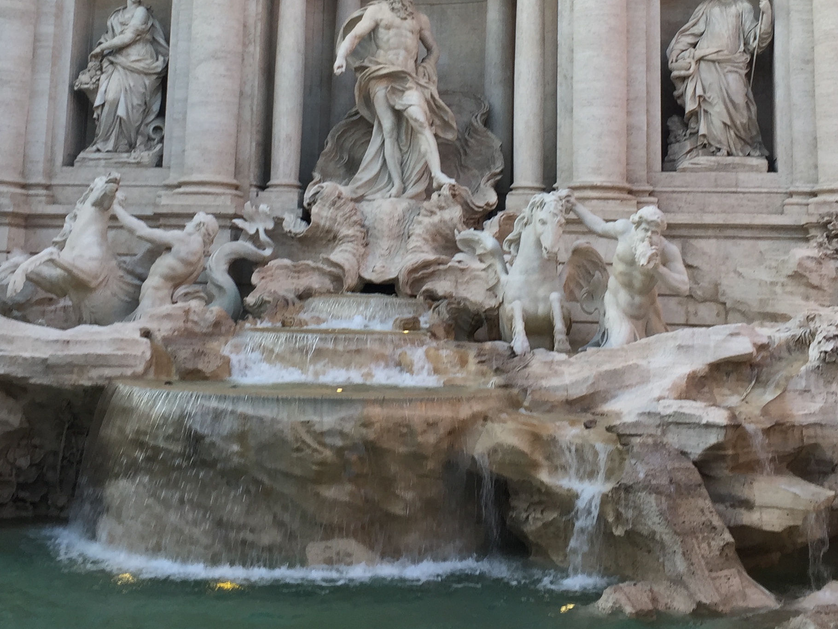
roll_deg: -2.0
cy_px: 73
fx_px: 1259
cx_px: 416
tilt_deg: +11.0
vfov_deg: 27.1
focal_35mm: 52
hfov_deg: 36.8
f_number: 2.2
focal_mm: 4.15
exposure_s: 1/100
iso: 32
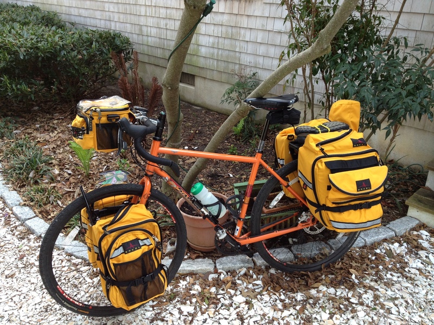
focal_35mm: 35
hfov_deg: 52.6
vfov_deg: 40.7
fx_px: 439
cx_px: 217
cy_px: 162
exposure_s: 1/120
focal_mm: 4.28
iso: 80
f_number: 2.4
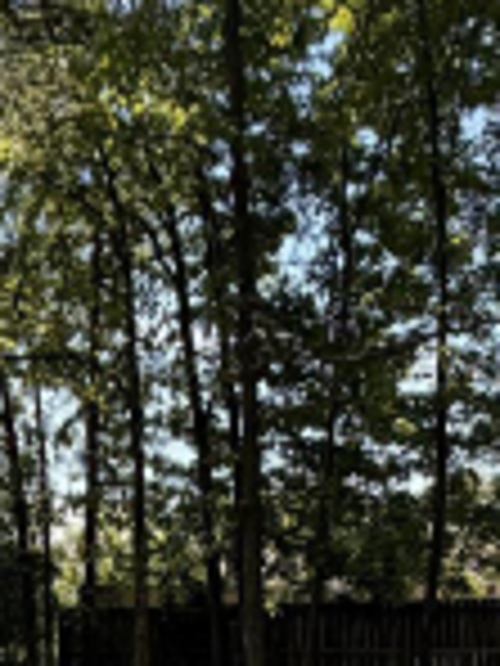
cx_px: -72
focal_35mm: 63
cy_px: 808
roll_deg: -1.1
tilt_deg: -11.5
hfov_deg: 21.8
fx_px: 1213
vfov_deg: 27.0
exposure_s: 1/502
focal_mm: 2.22
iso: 50
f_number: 2.2
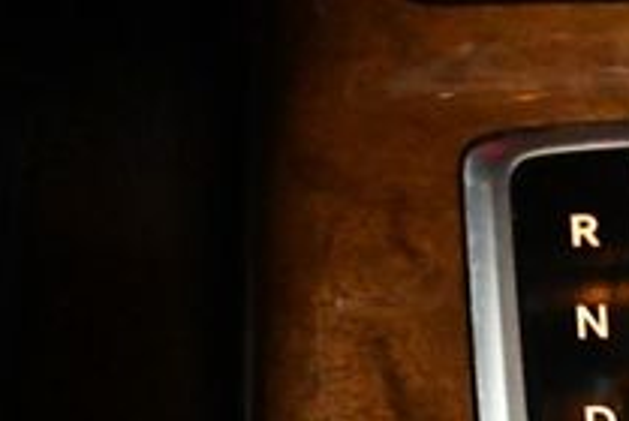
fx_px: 1925
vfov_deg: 12.5
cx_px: 743
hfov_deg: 17.7
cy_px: 204
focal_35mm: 110
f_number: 3.5
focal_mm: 18
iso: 12800
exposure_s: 1/60
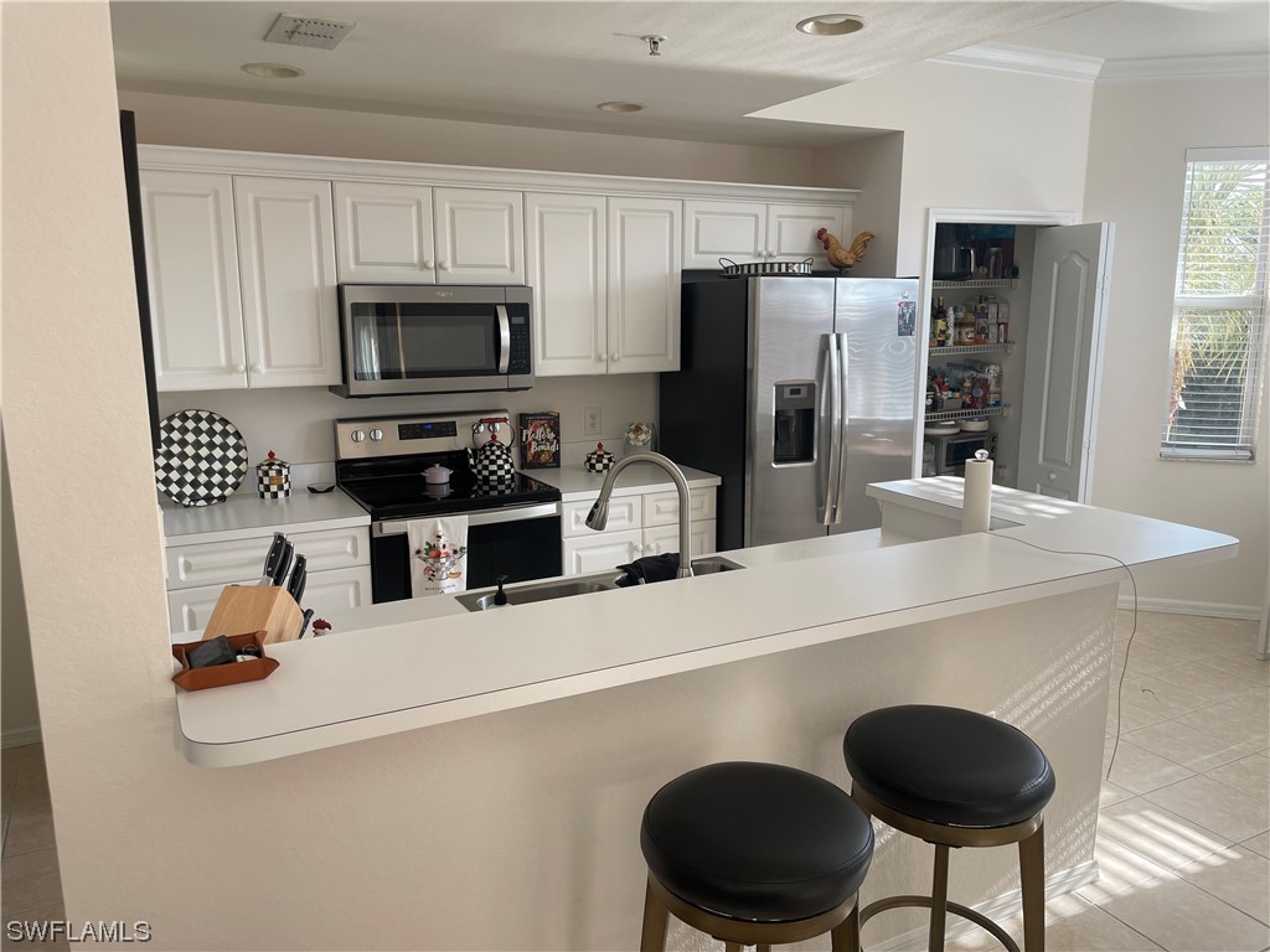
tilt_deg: -10.1
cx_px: 635
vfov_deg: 53.1
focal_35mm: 26
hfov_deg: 67.3
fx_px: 954
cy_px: 476
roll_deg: +0.4
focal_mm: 4.2
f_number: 1.6
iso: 32
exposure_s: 1/136
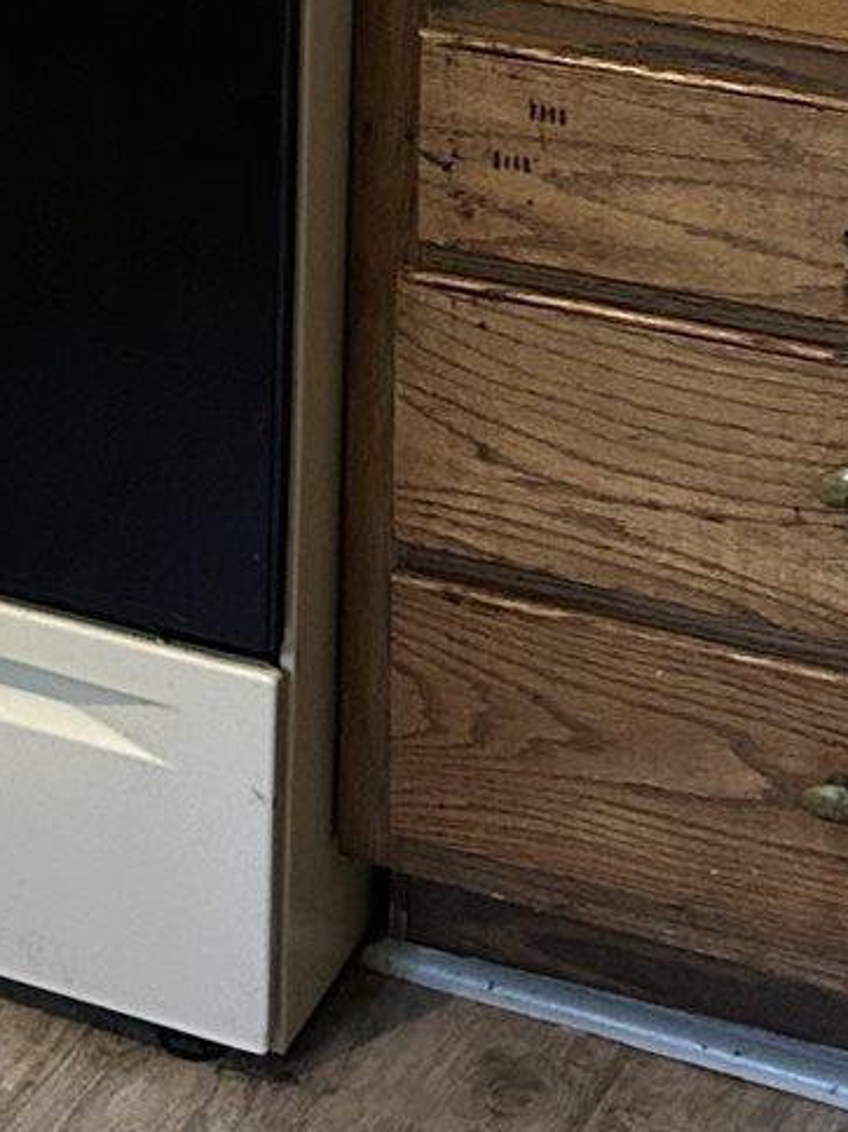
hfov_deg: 11.4
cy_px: -384
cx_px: -454
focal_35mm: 124
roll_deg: +1.6
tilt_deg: -14.0
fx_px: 4052
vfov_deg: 15.1
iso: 400
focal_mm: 5.7
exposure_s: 1/60
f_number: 1.5
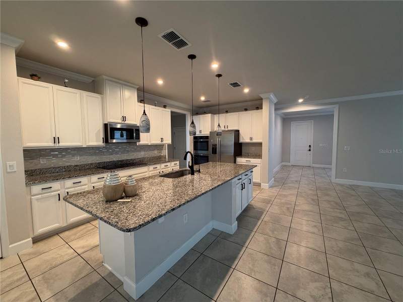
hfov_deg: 102.1
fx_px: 163
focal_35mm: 14
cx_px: 202
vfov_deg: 85.7
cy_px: 151
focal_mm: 2.22
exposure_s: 1/60
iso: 200
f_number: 2.2
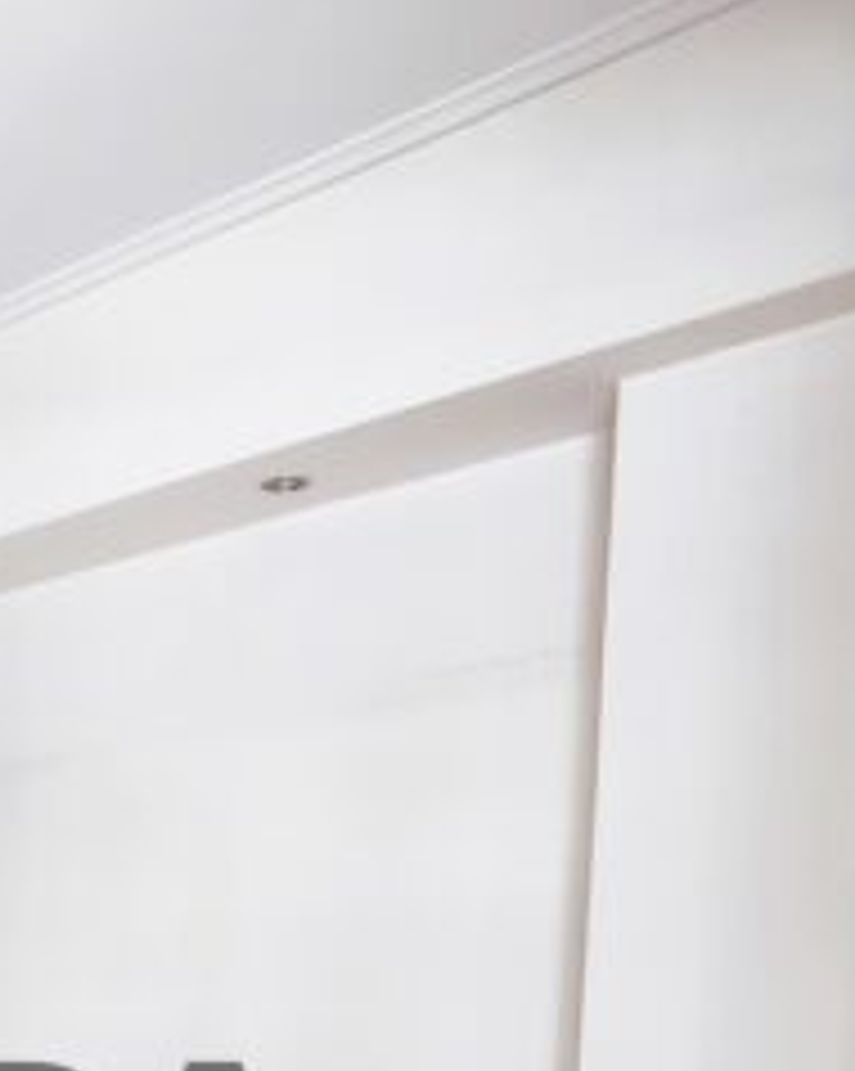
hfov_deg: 21.4
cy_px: 1328
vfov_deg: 26.3
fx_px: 1995
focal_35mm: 63
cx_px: -315
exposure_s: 1/33.3
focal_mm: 1.91
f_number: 2.2
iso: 200
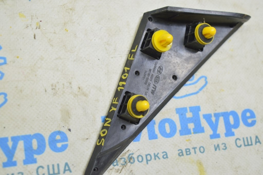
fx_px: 416
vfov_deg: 23.7
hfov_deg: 35.1
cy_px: 88
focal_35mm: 57
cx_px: 132
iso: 400
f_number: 5.6
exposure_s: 1/20
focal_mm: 38
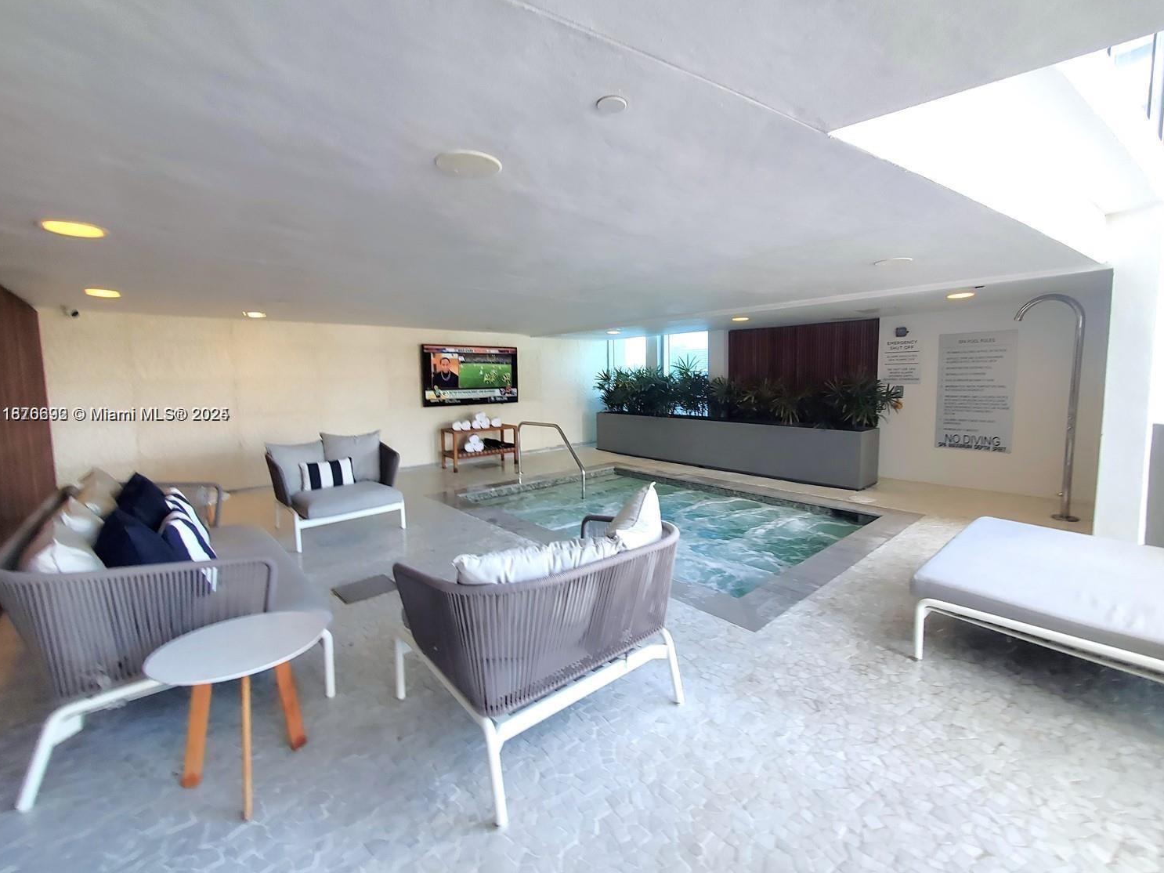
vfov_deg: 85.6
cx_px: 605
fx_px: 471
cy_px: 415
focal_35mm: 14
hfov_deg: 102.0
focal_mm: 1.8
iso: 80
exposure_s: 1/60
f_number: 2.2
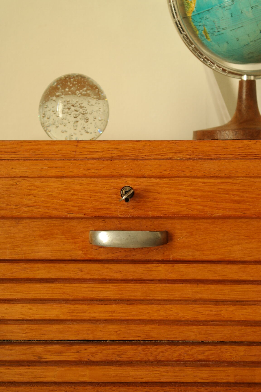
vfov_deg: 26.3
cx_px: 130
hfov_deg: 17.7
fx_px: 837
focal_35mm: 77
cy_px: 196
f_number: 5.6
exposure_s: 1/30
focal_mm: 50
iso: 400
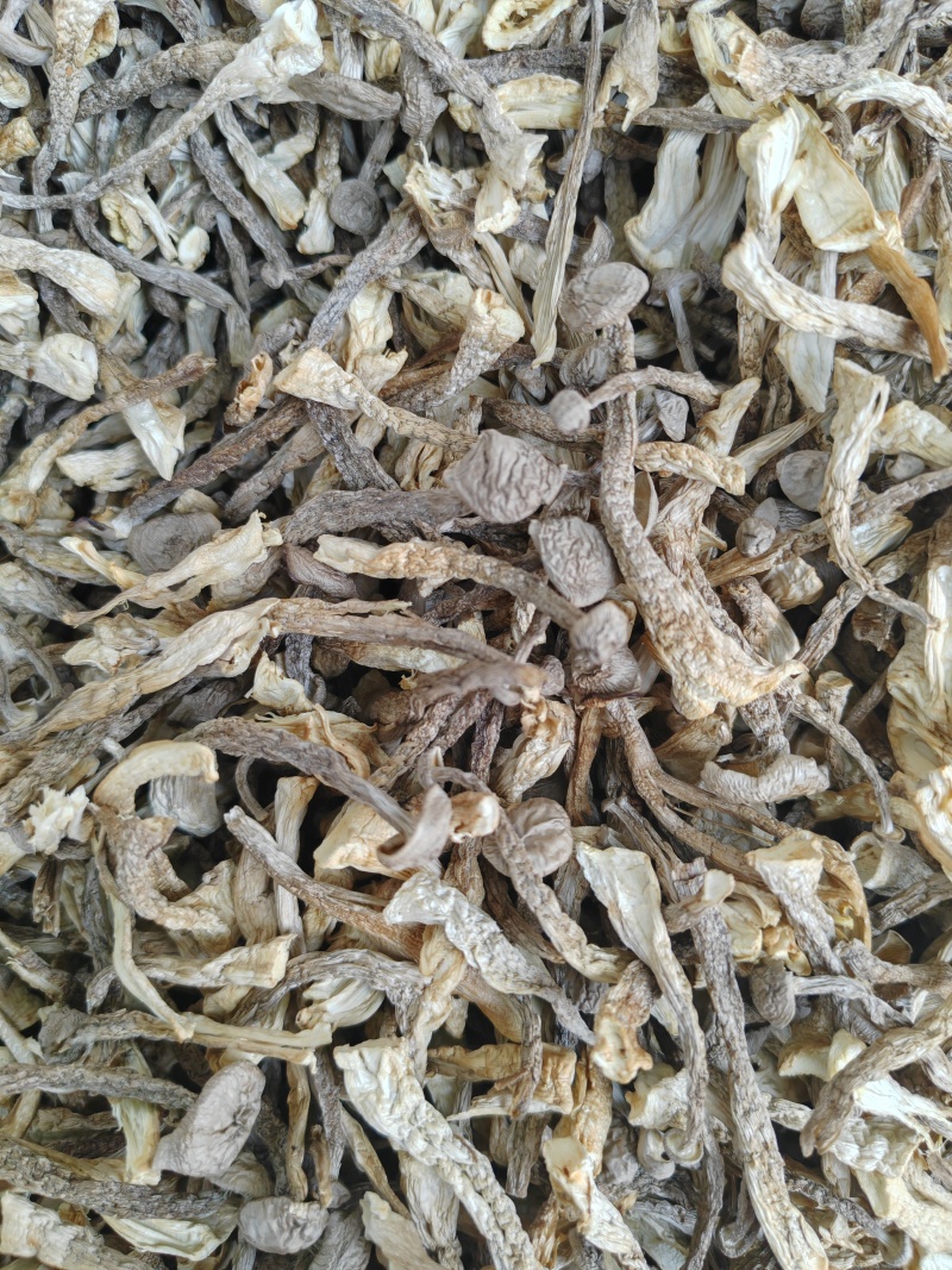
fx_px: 990
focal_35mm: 27
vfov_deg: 65.3
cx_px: 476
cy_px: 635
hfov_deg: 51.3
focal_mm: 6.12
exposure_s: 1/100
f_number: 1.9
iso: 64
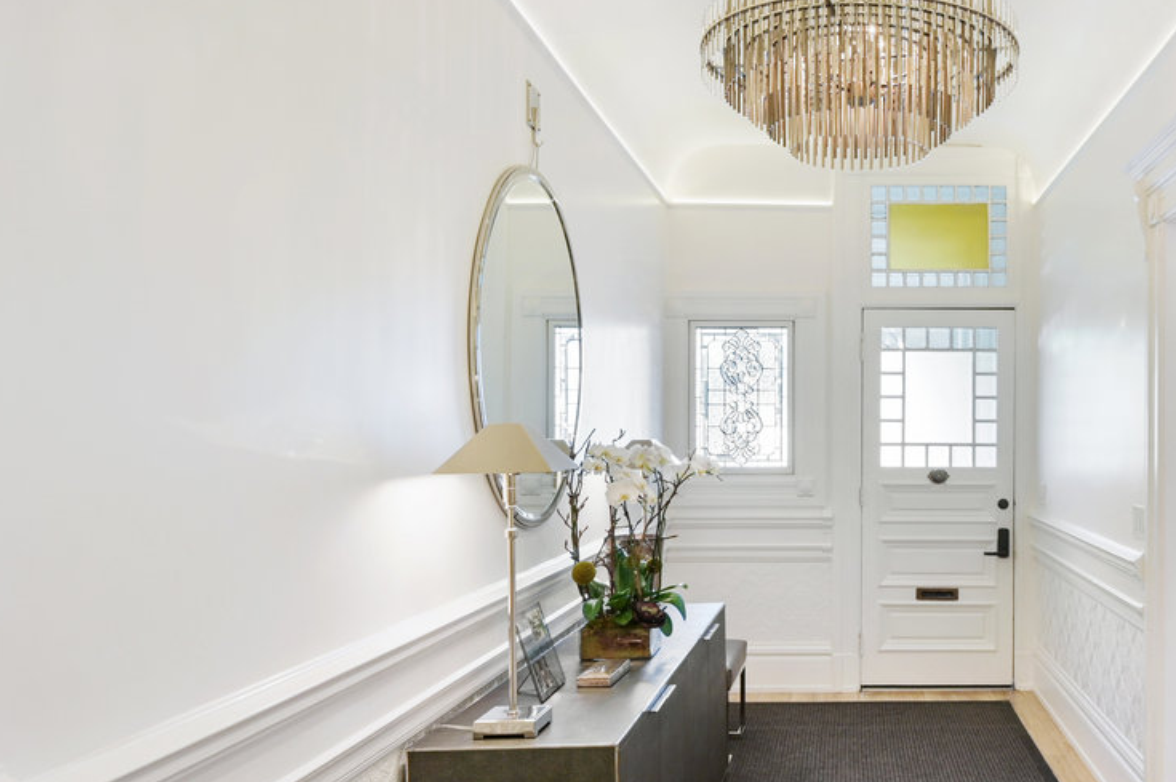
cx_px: 861
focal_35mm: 31
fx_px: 1012
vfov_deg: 42.0
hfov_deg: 57.7
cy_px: 478
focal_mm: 19
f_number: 8
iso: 400
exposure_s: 1/25
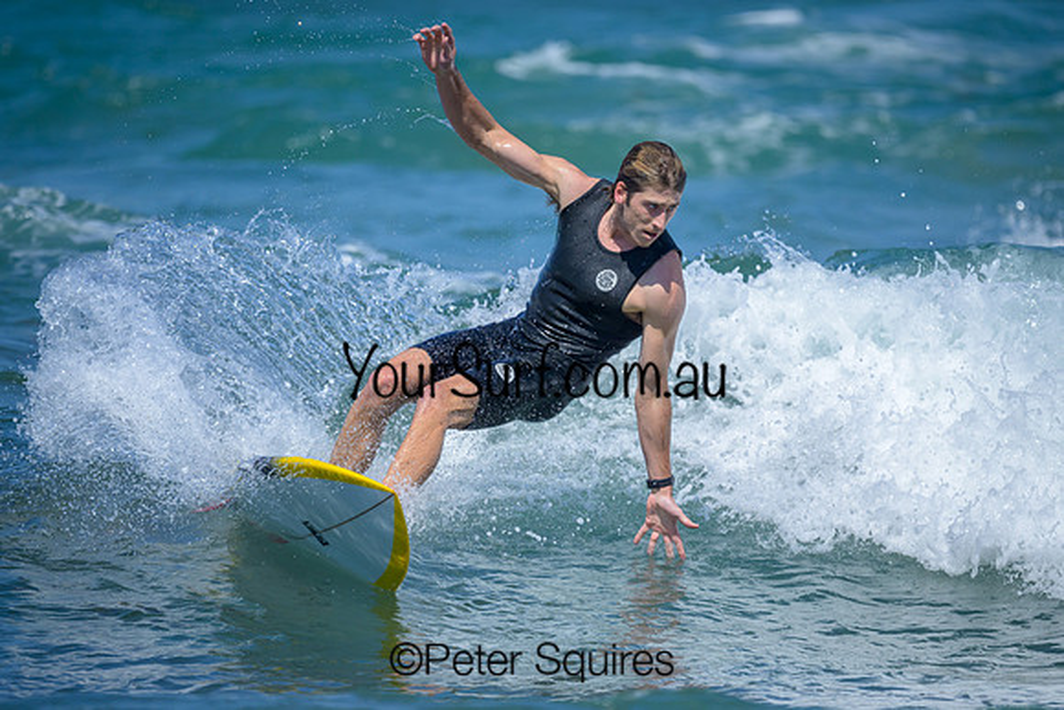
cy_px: 373
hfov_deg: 2.4
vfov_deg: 1.6
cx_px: 504
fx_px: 24881
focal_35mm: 842
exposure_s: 1/2500
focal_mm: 800
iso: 360
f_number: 6.3
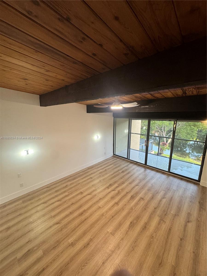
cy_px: 138
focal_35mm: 14
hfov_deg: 85.7
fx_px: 112
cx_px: 104
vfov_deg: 102.1
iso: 320
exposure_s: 1/120
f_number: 2.2
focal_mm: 2.22
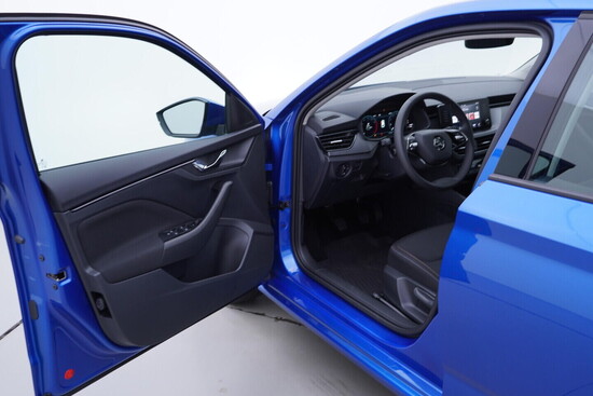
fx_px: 593
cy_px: 198
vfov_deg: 36.9
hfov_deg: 53.1
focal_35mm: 36
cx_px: 296
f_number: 3.2
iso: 125
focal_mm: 24
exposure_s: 1/50
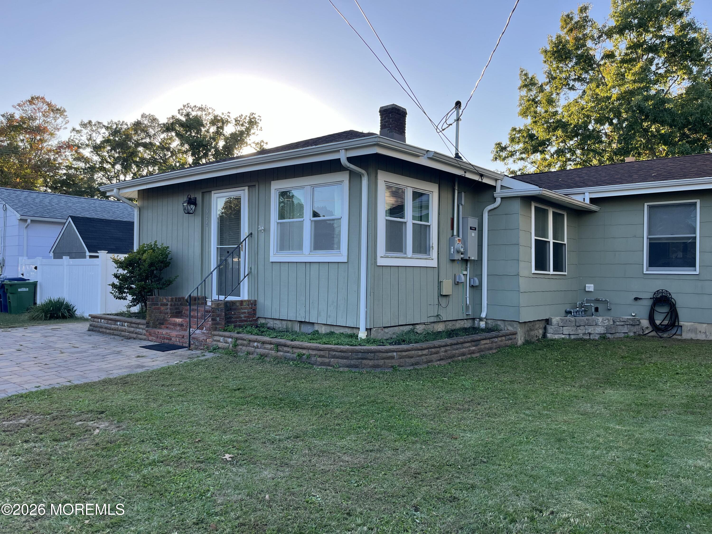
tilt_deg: +0.5
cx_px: 356
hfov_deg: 67.3
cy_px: 267
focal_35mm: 26
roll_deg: -1.3
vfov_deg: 53.1
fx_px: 535
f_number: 1.6
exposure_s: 1/577
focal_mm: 5.1
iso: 50
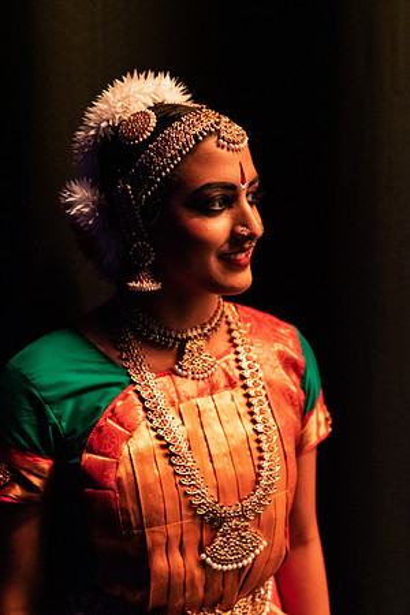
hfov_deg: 28.1
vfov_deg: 41.1
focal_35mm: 48
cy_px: 308
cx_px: 205
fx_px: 820
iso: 16000
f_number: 4.5
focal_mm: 48
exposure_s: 1/200
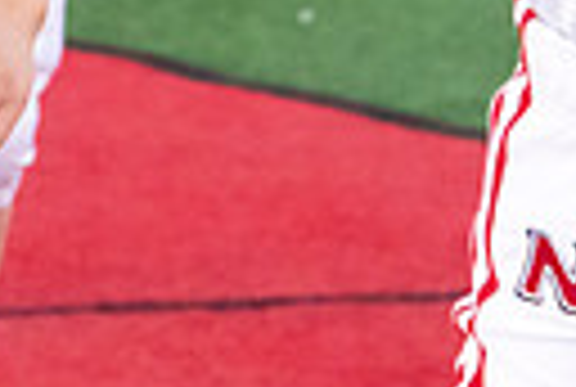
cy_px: -430
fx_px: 9799
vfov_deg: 2.3
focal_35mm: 611
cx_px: -198
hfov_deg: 3.4
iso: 10000
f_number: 7.1
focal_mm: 135
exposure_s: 1/800
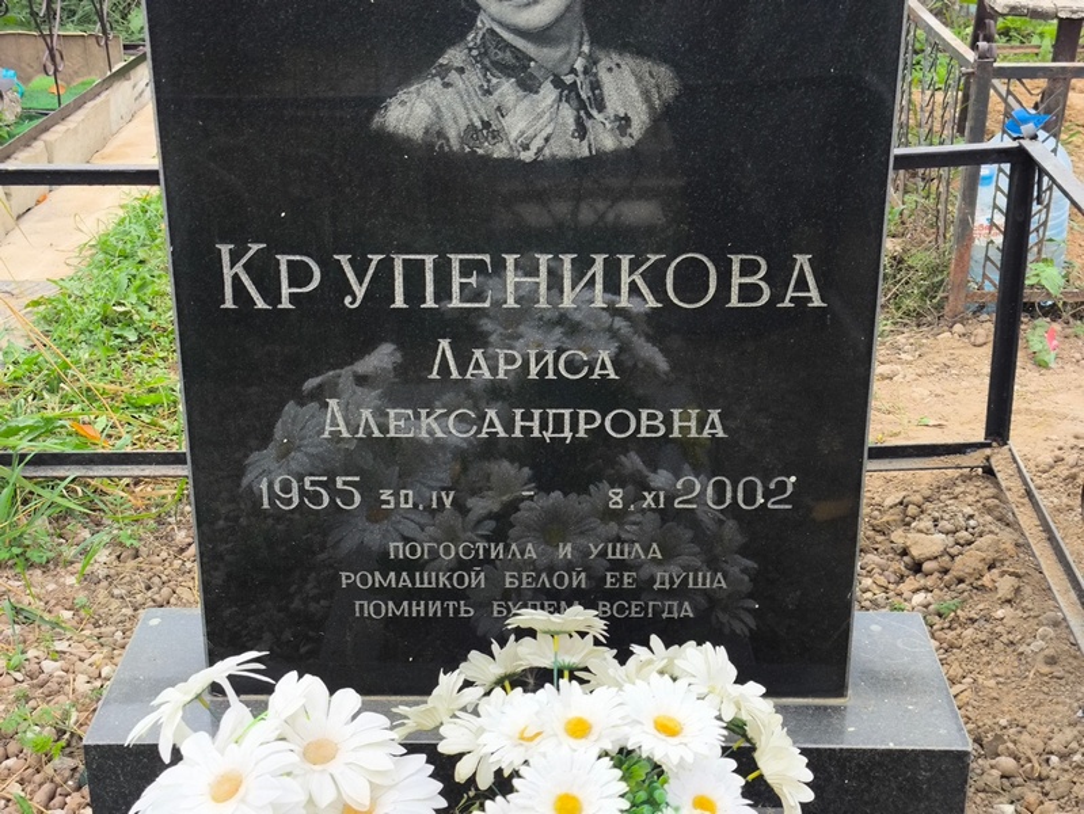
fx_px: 1566
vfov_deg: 29.1
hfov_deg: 38.2
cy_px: 407
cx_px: 542
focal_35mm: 50
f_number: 1.7
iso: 80
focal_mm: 4.71
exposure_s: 1/120
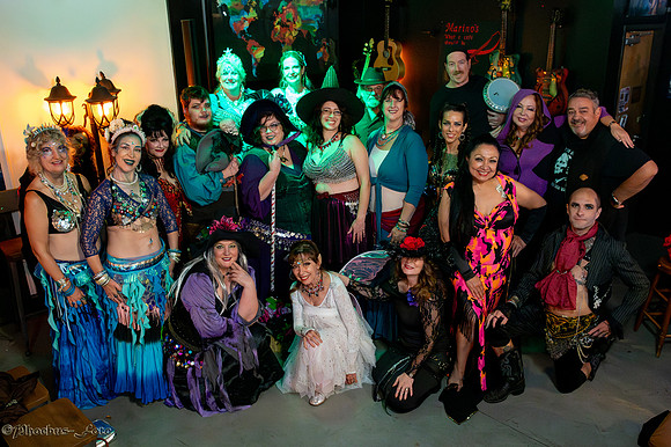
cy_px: 232
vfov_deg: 40.9
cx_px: 344
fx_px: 599
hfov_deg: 58.5
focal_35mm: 32
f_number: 4
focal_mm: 26
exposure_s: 1/200
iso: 40000
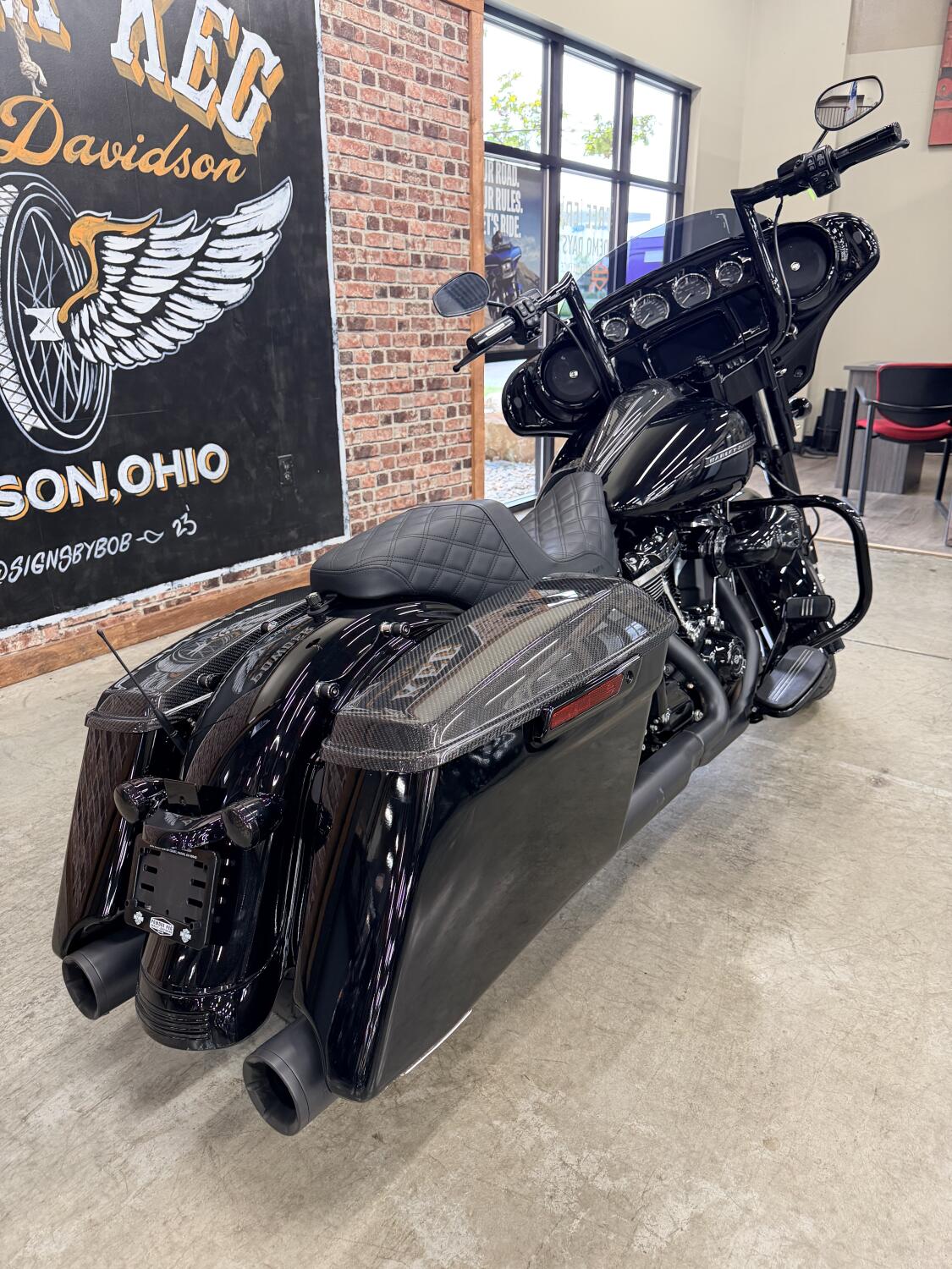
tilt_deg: -21.3
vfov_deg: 71.6
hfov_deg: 56.8
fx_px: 880
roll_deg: +0.4
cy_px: 634
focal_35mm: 24
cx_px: 476
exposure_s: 1/60
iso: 250
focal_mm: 6.76
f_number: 1.78
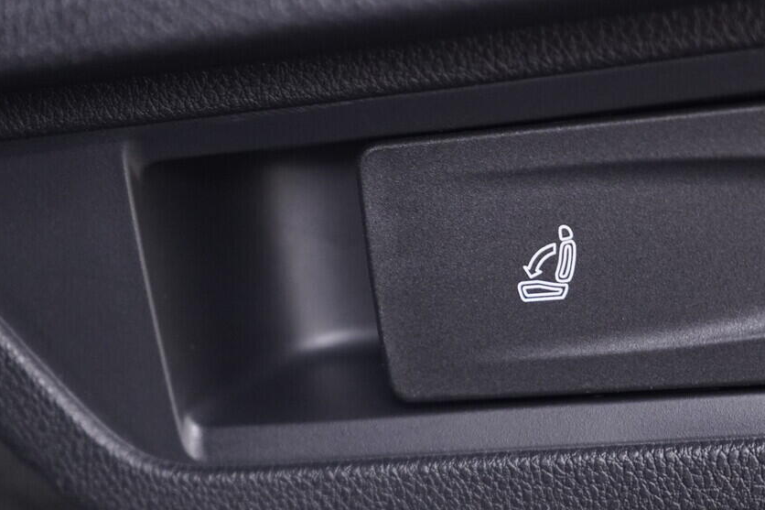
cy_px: 349
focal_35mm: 62
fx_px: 1317
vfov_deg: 21.8
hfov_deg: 32.2
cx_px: 479
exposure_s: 1/40
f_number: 2.8
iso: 1600
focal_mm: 24
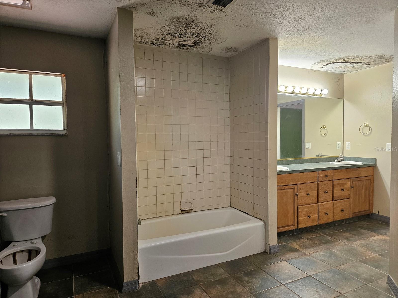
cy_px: 149
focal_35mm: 23
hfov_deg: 73.9
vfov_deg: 58.9
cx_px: 199
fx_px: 264
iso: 320
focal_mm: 5.4
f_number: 1.8
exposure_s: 1/120
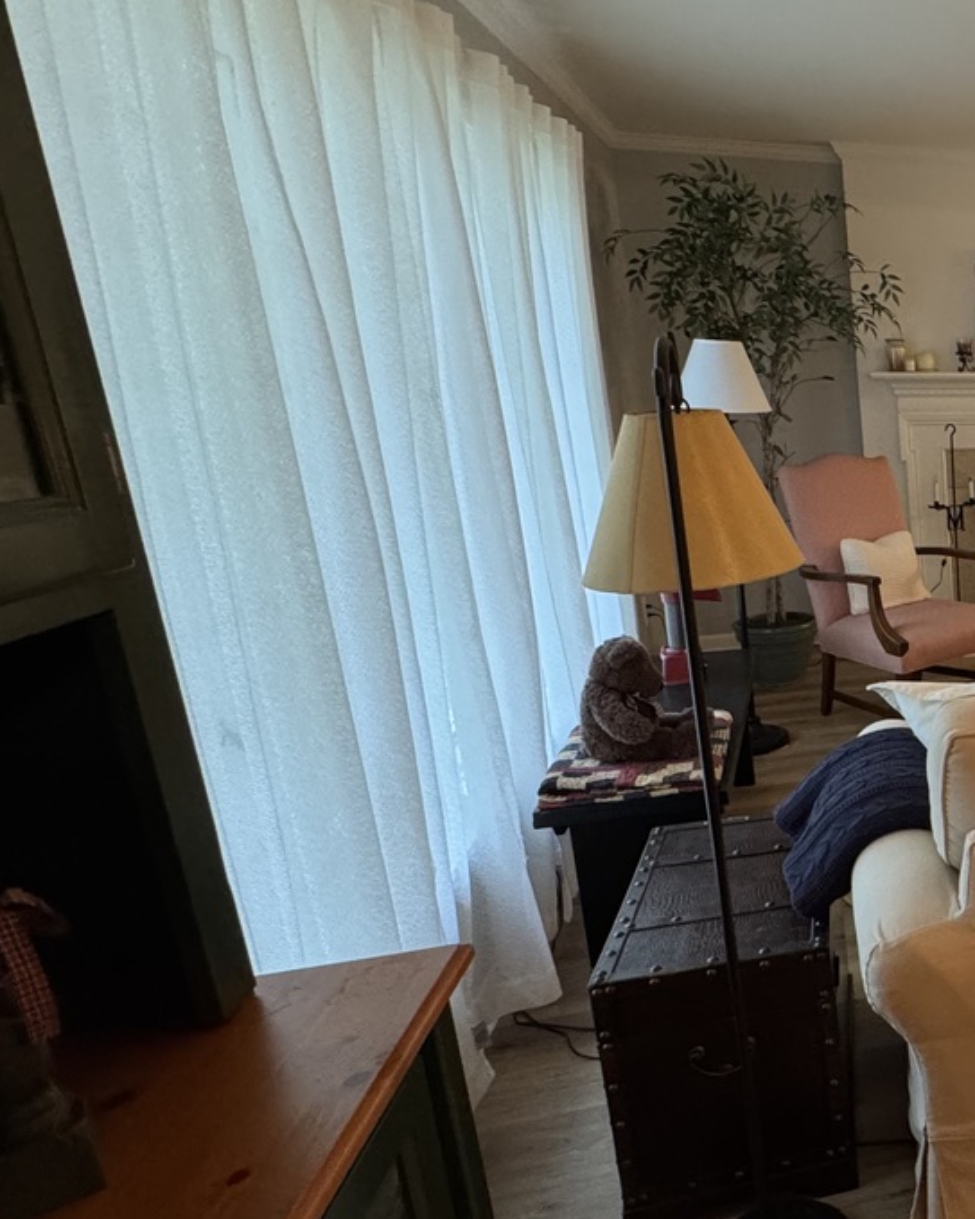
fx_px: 1046
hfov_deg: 36.4
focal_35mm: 29
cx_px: 1214
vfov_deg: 60.5
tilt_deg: -14.3
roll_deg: +0.5
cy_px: 619
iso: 400
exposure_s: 1/60
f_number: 2.2
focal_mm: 2.22
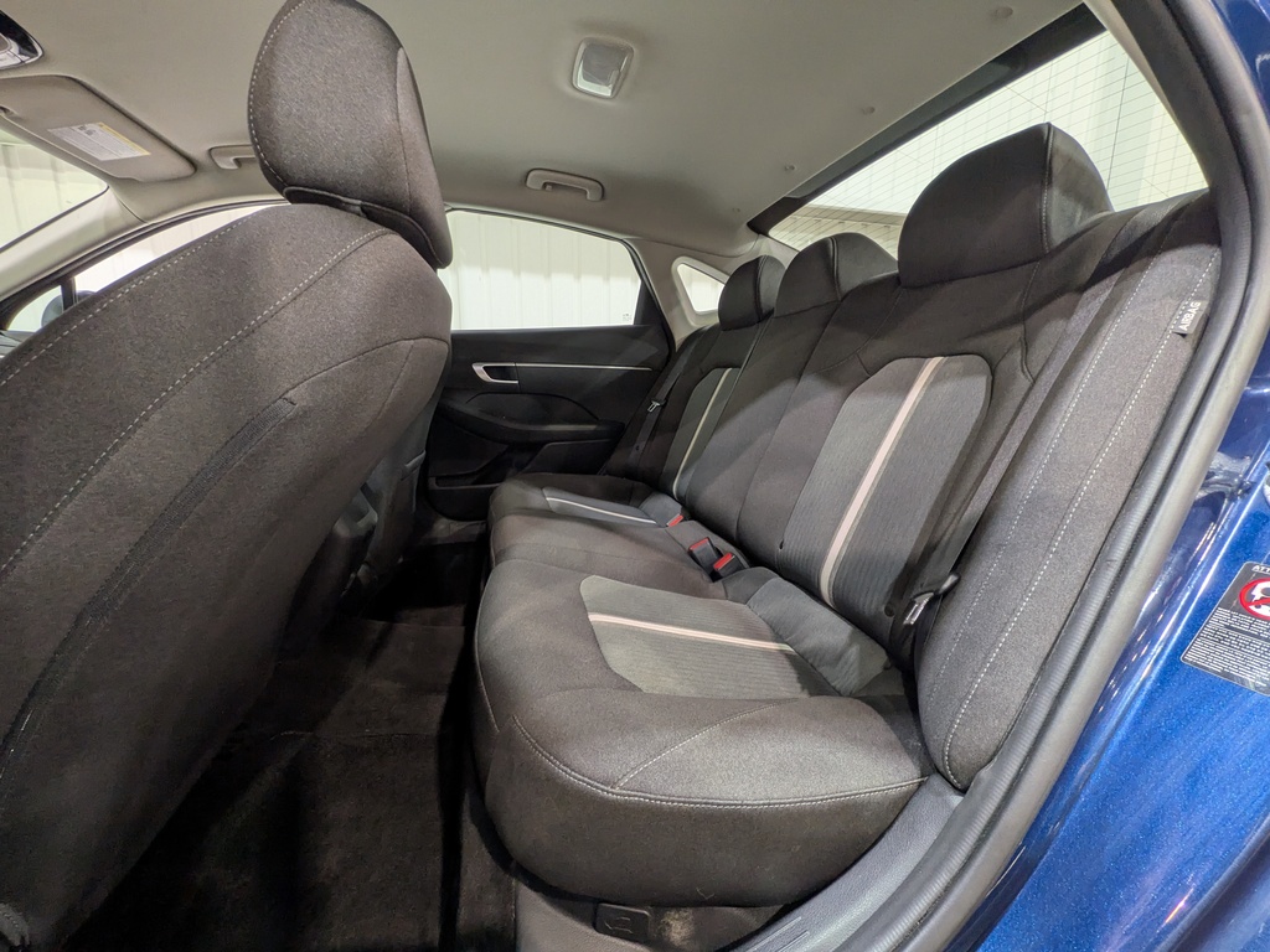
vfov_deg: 85.7
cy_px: 476
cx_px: 635
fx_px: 514
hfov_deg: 102.1
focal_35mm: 14
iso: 99
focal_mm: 1.83
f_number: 2.2
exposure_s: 1/30
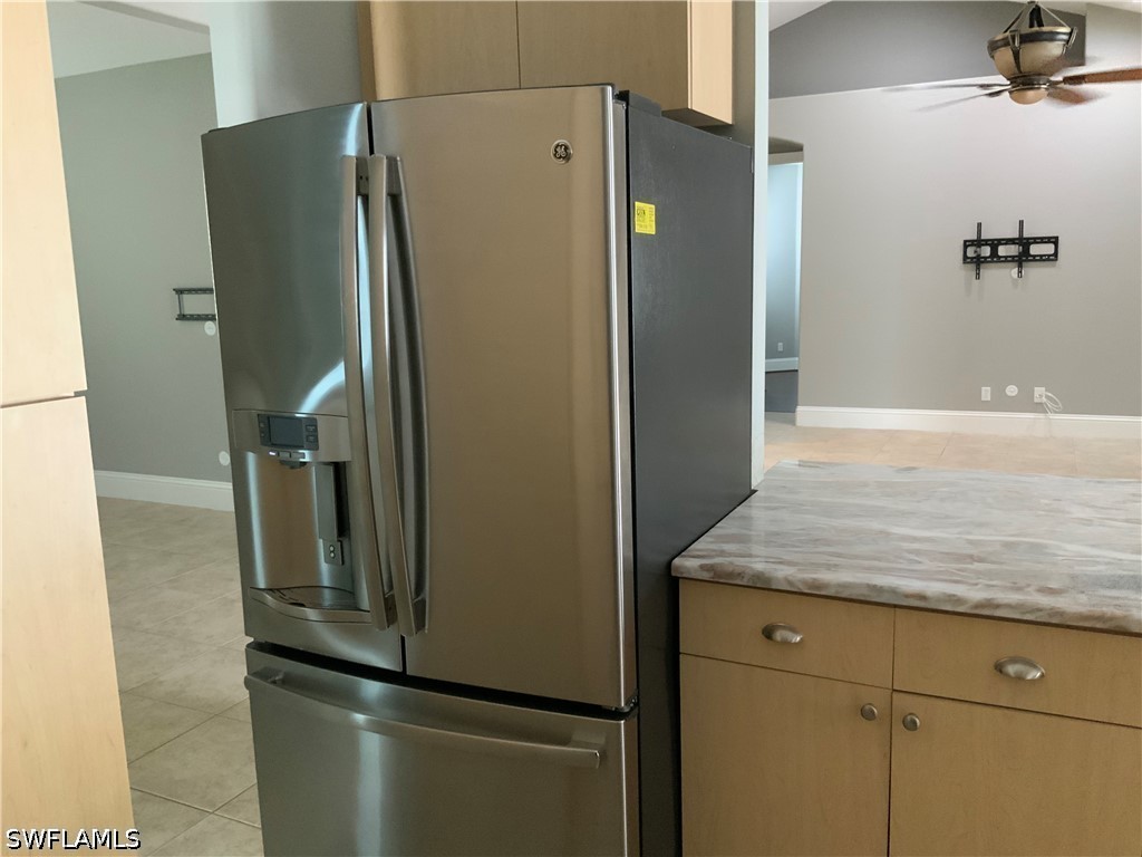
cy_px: 428
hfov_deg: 61.7
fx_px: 957
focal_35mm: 29
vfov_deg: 48.2
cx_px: 571
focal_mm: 3
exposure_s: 1/40
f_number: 1.8
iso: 320
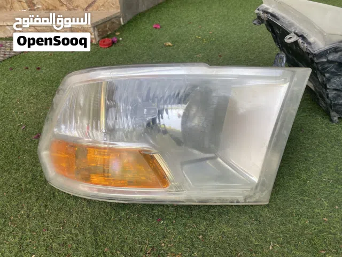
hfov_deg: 67.3
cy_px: 128
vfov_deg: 53.1
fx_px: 257
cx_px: 171
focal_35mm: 26
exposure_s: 1/239
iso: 32
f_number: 1.8
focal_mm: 4.25
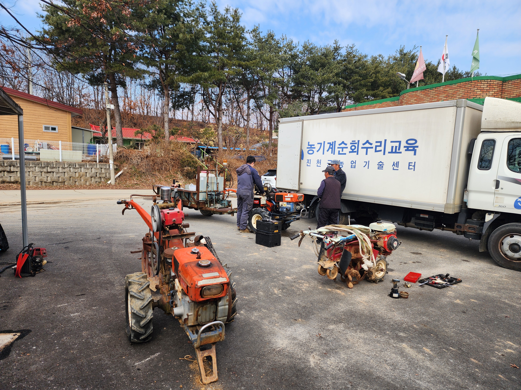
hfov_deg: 73.9
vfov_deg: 58.9
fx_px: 346
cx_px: 260
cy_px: 195
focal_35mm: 23
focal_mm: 6.4
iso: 12
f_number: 1.8
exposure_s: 1/483
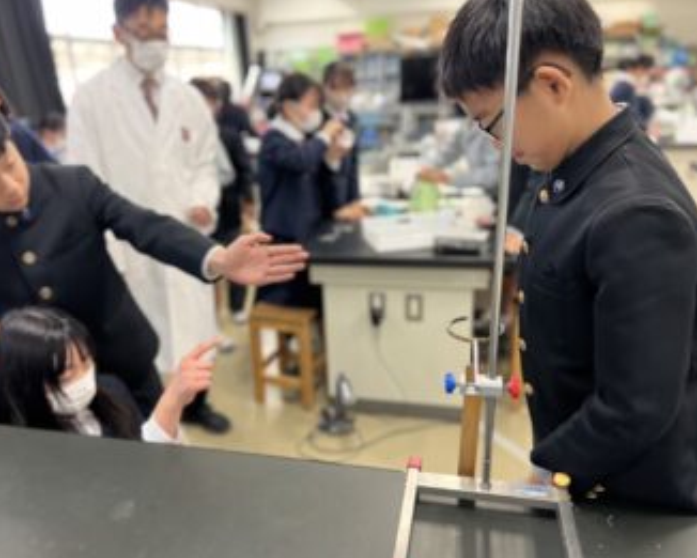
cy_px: 282
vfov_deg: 51.6
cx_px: 327
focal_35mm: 28
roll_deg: +2.9
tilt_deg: -17.8
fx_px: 578
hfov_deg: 62.1
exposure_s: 1/60
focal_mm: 5.7
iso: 100
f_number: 1.5
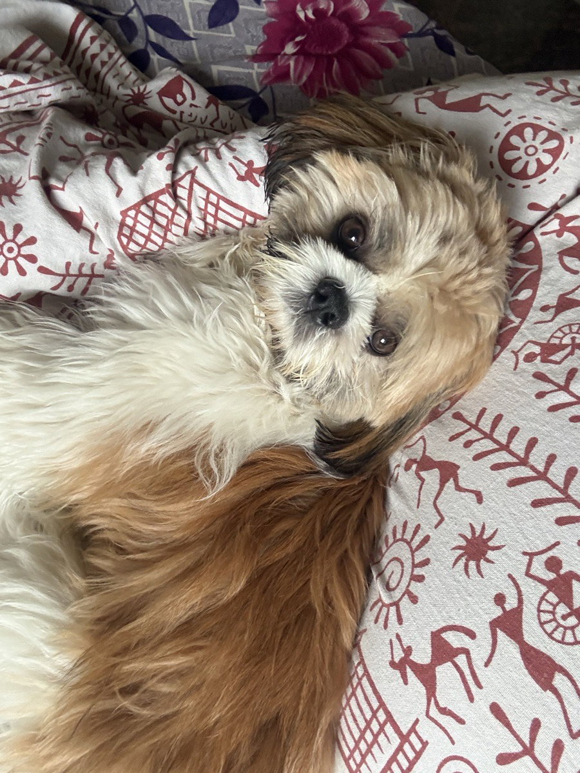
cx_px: 290
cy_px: 386
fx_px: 670
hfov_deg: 46.8
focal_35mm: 30
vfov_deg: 60.0
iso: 200
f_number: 1.9
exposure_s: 1/60
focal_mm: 2.69
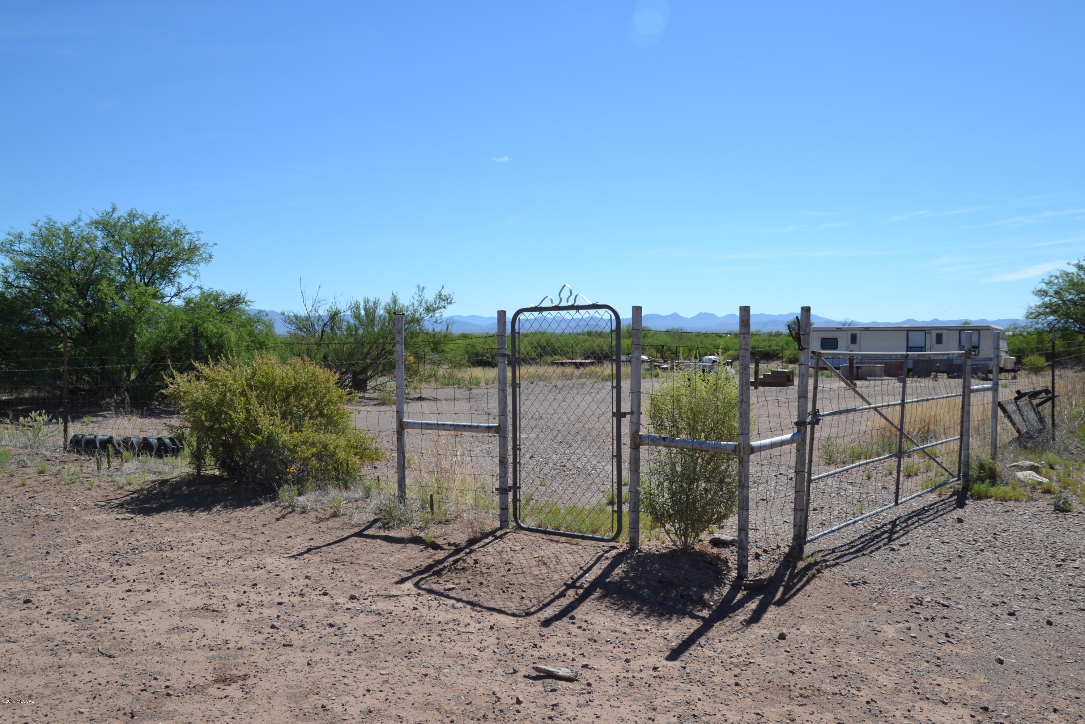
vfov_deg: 40.0
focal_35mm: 33
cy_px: 362
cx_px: 542
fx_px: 995
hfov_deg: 57.2
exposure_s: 1/250
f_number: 8
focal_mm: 22
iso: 100
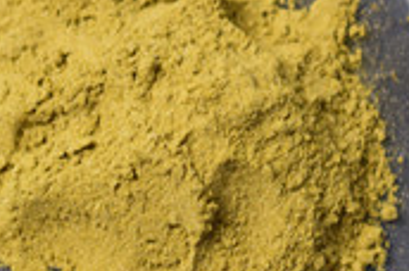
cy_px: 89
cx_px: 157
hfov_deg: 8.6
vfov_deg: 5.7
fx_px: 2727
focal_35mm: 240
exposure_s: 1/15
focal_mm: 55
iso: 1000
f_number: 6.3
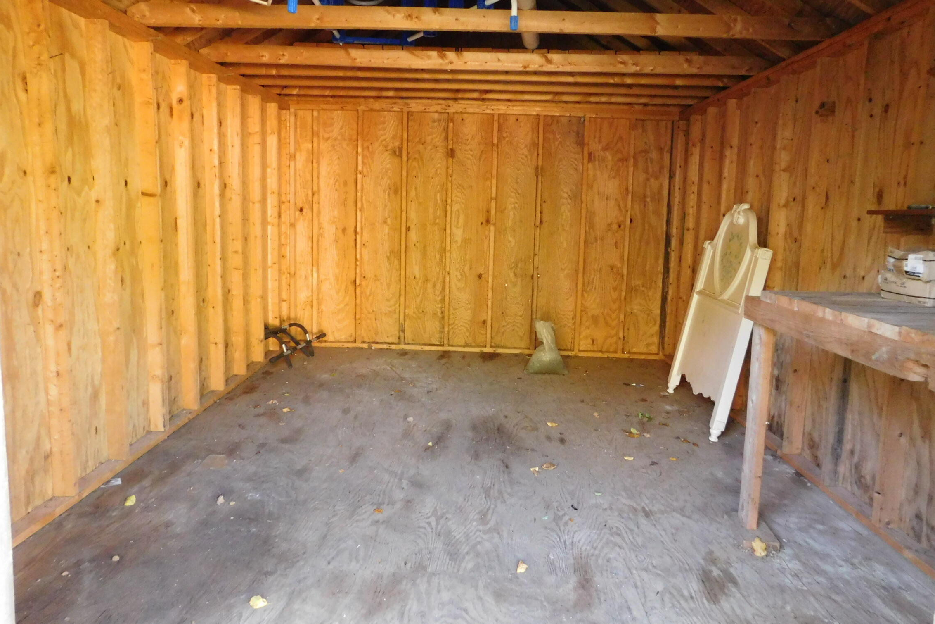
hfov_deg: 73.7
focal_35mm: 24
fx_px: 623
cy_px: 284
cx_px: 467
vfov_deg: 53.1
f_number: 3
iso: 720
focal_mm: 4
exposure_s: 1/30
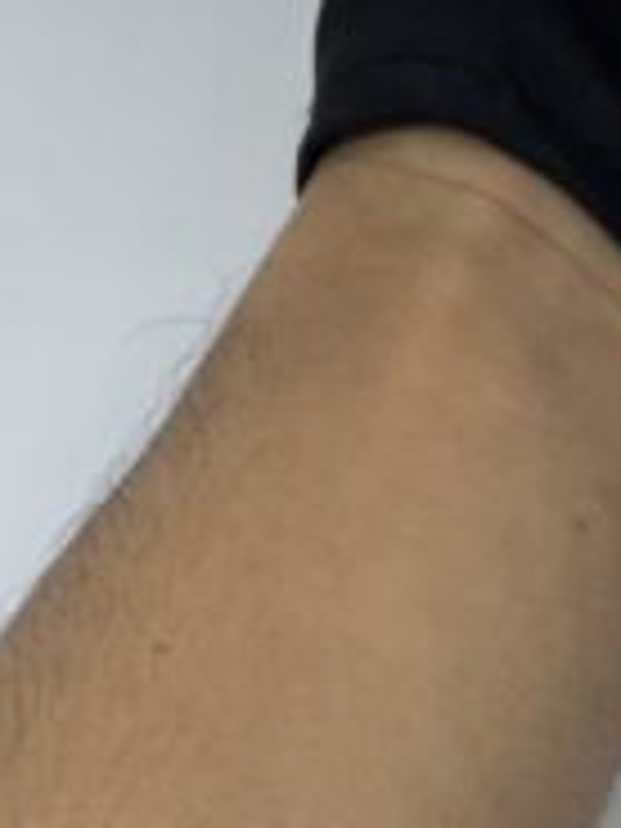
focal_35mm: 145
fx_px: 3468
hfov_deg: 10.0
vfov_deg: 12.3
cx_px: 896
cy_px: -720
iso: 32
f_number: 1.5
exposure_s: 1/100
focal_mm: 5.7
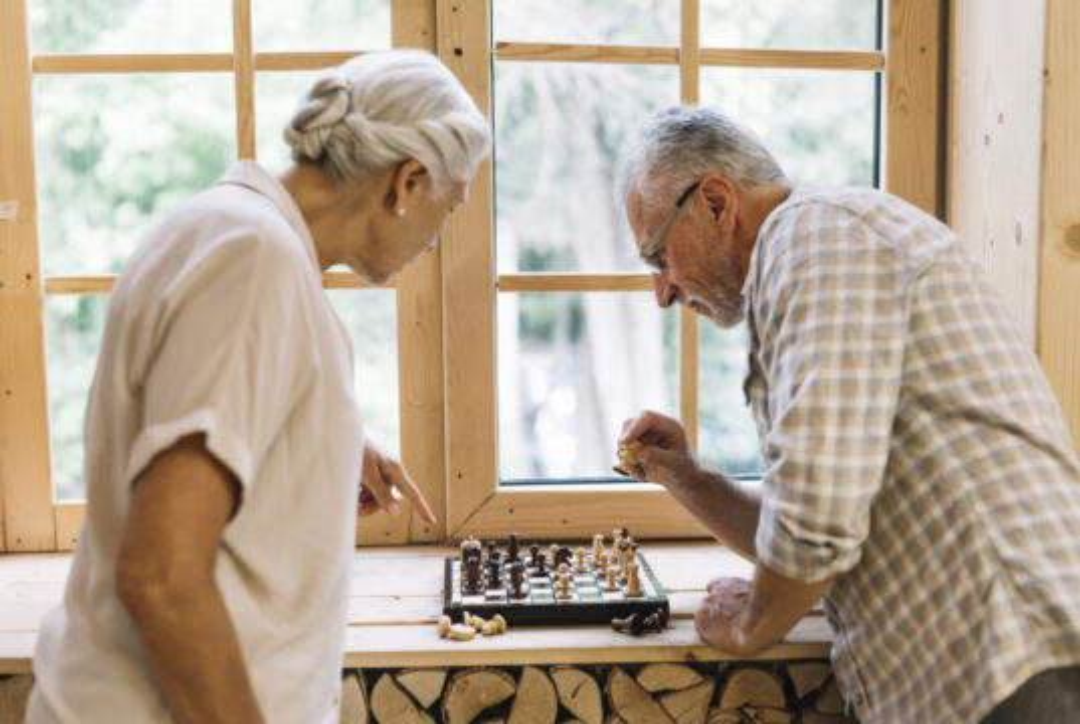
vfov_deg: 27.1
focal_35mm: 50
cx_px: 540
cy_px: 362
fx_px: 1502
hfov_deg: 39.5
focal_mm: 50
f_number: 2.5
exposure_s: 1/100
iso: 320
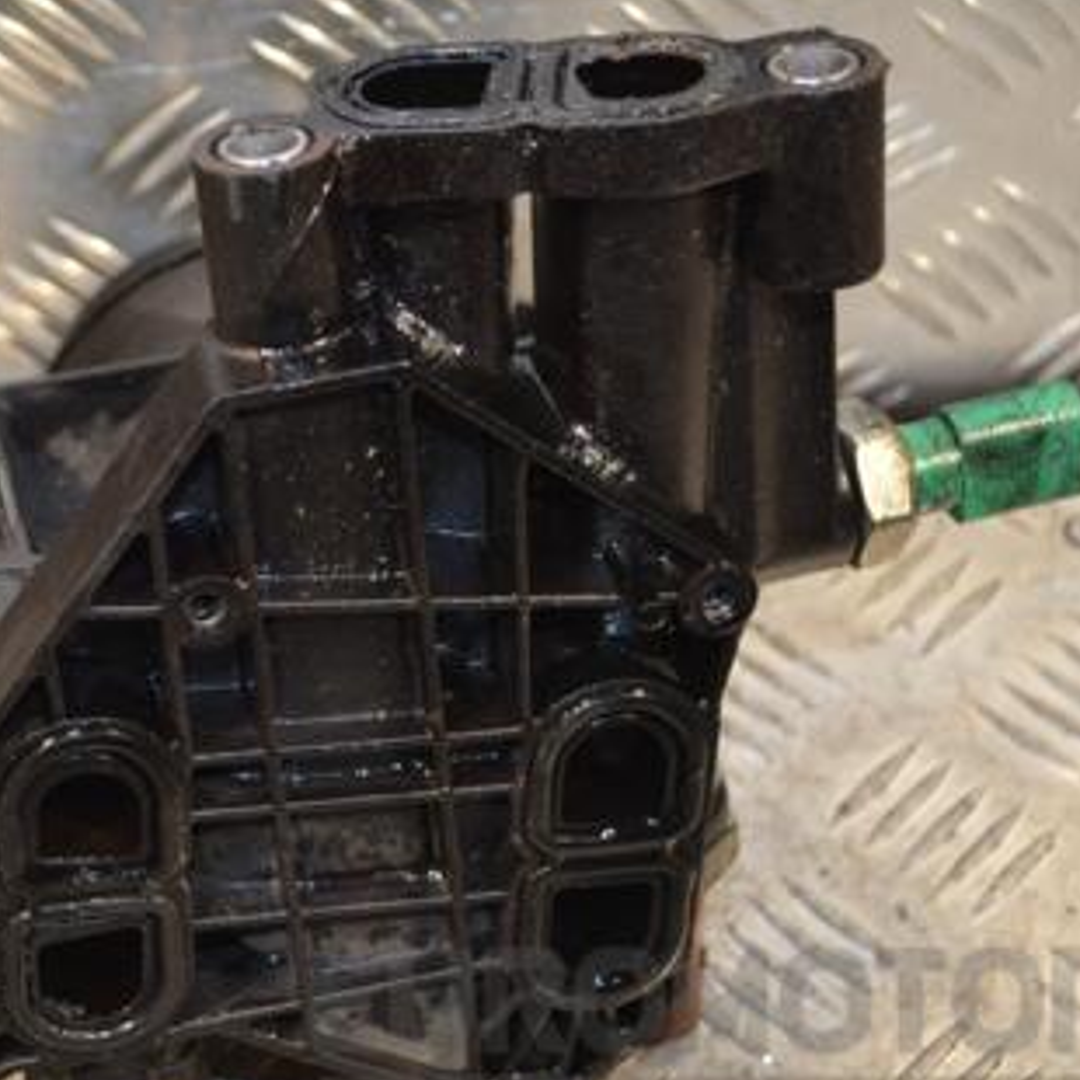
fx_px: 2789
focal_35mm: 79
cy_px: 537
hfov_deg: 21.7
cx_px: 244
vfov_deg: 21.9
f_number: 4.8
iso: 400
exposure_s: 1/60
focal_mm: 32
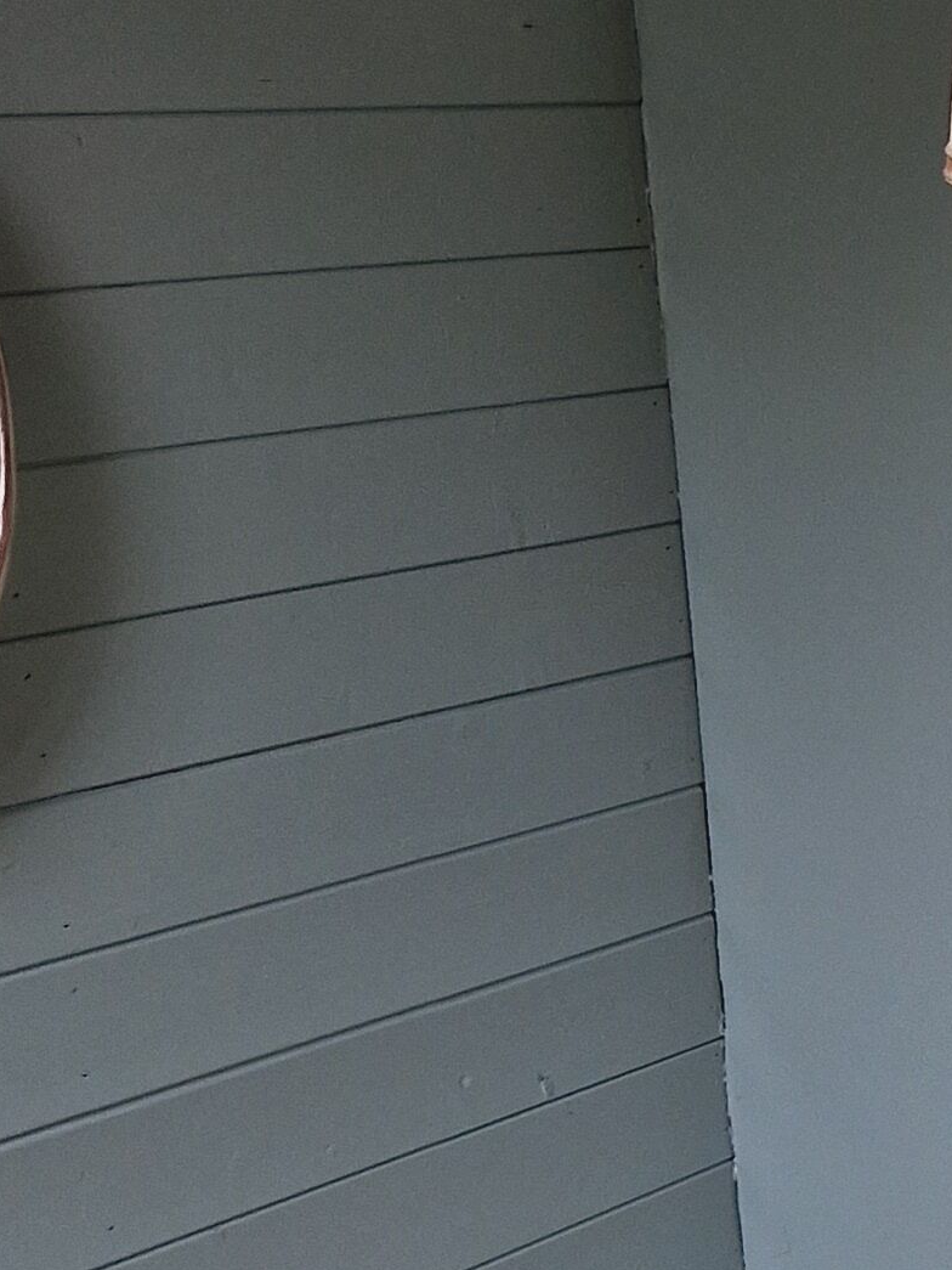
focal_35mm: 88
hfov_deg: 14.7
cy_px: 953
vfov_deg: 22.1
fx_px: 3226
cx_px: 1719
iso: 125
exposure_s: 1/180
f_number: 1.8
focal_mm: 5.4
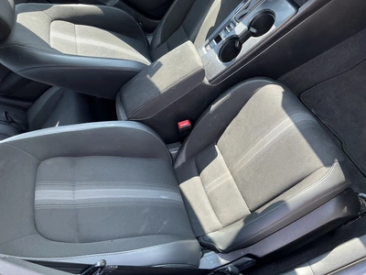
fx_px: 296
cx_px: 183
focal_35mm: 28
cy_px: 138
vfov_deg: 49.7
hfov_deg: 63.4
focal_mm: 3
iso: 40
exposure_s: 1/122
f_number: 1.8
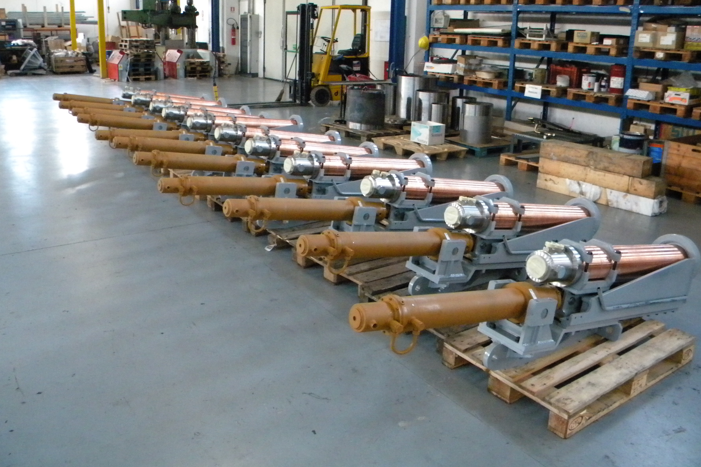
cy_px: 197
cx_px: 355
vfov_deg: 43.5
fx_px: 584
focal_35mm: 30
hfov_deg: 61.9
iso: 800
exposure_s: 1/15.4
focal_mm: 5
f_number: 3.5
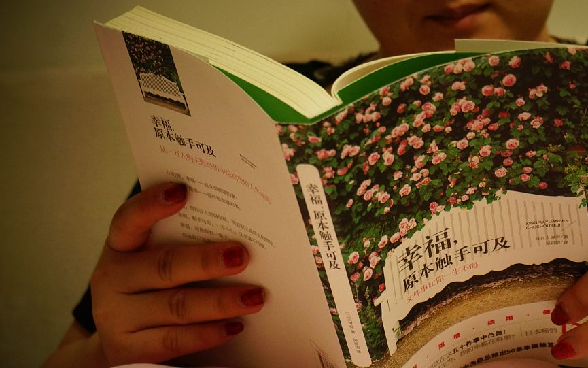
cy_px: 217
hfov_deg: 28.4
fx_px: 1154
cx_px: 392
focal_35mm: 72
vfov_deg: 18.1
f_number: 5
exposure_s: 1/15
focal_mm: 34
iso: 800
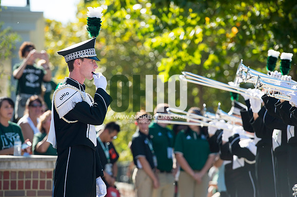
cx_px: 148
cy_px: 98
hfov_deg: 11.1
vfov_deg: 7.4
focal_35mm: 185
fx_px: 1525
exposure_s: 1/1000
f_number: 4.5
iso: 200
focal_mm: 185
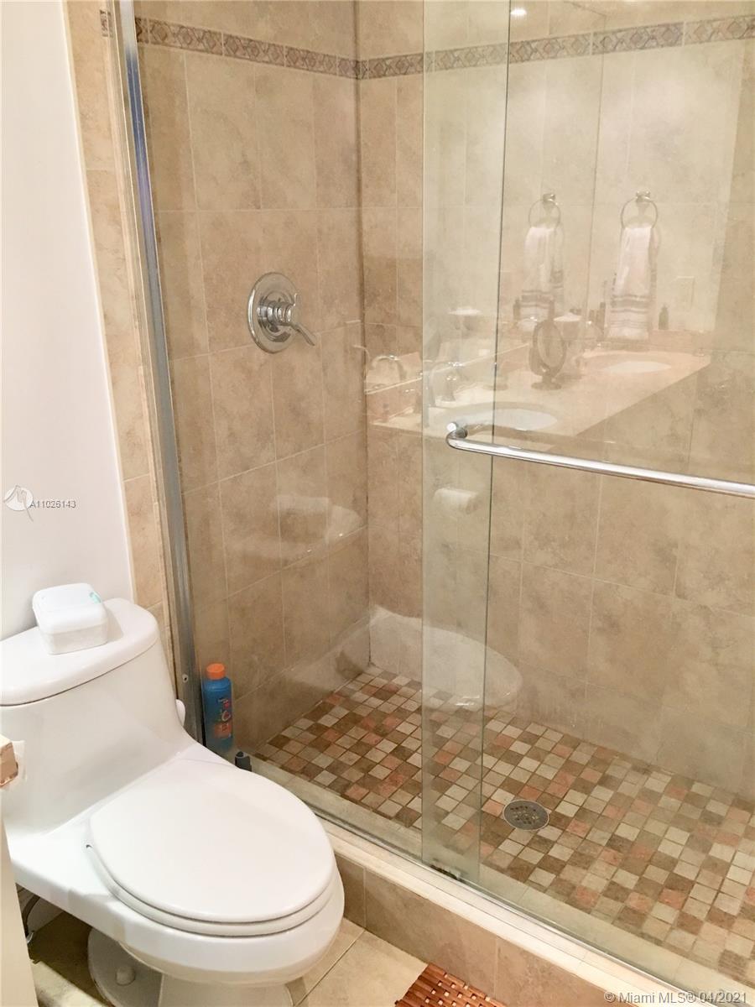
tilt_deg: -19.7
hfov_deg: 48.2
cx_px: 378
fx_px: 843
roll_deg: +1.1
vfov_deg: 61.7
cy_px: 504
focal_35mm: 29
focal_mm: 4.15
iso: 80
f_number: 2.2
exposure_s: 1/15
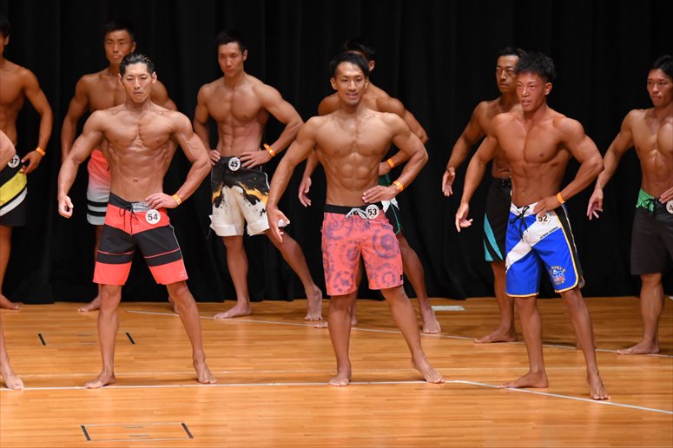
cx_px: 336
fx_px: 4485
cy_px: 224
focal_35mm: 240
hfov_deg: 8.6
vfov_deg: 5.7
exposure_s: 1/400
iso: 4000
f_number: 5.6
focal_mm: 160
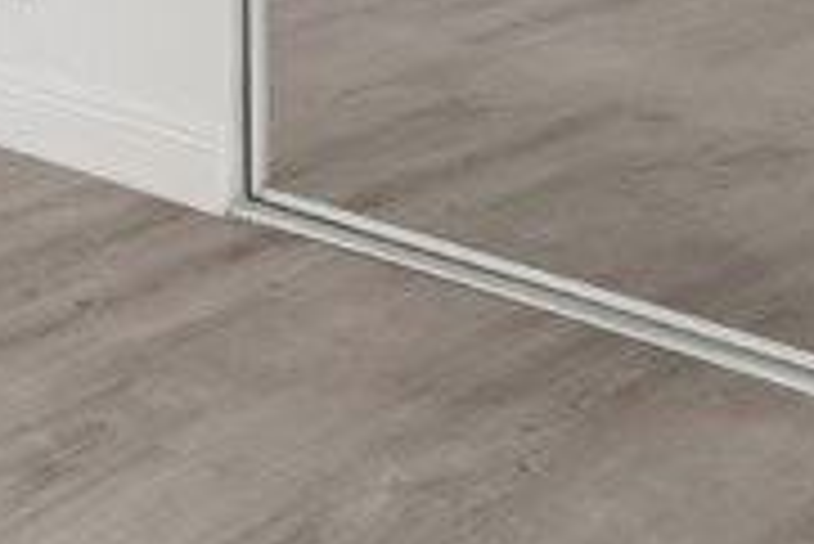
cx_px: -751
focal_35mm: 102
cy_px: -625
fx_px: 2308
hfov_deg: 16.1
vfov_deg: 11.7
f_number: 8
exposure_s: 1/8
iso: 400
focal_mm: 17
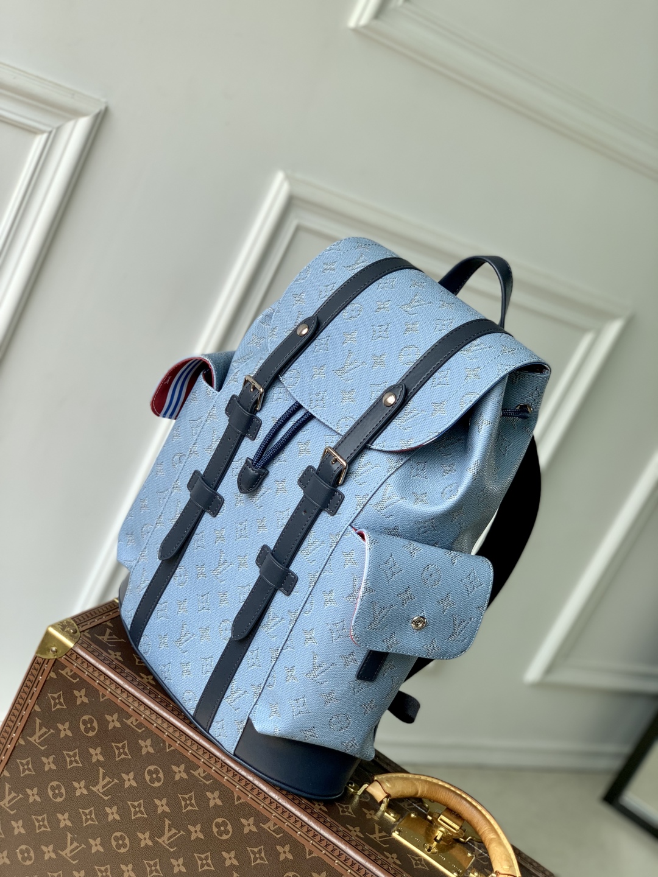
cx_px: 329
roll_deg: -26.9
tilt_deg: -15.3
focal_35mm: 52
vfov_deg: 36.8
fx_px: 1318
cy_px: 438
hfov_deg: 28.0
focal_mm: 6
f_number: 2.4
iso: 16
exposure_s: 1/233
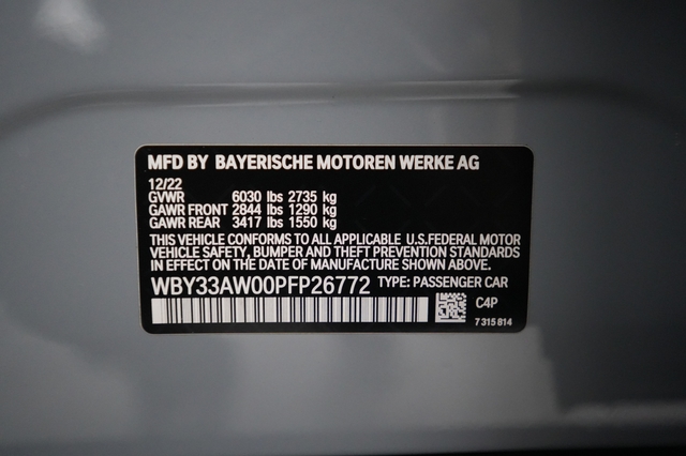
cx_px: 343
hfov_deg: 65.5
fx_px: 533
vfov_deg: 46.4
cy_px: 228
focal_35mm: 28
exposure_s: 1/160
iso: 8000
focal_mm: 28
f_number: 2.8
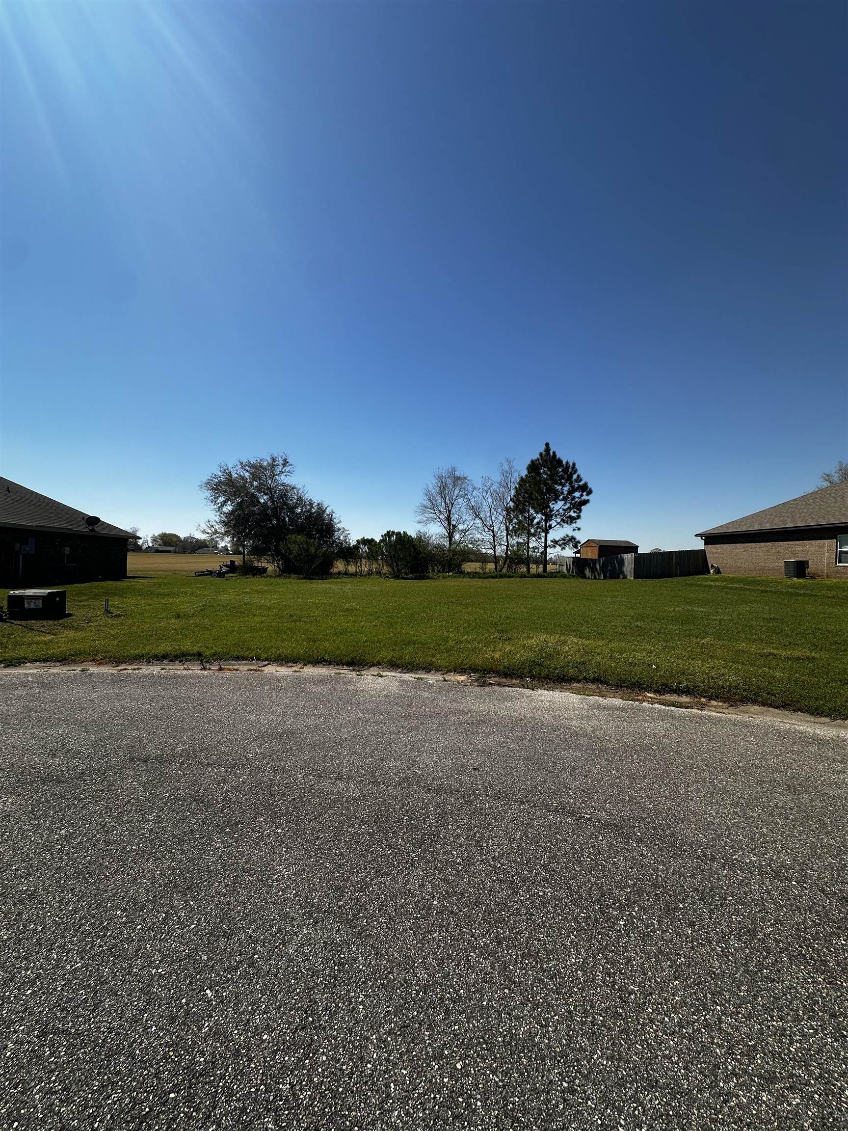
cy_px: 566
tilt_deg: +0.9
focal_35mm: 14
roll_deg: -2.8
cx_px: 424
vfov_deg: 102.1
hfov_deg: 85.7
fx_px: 457
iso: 50
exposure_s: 1/2451
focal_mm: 2.22
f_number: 2.2
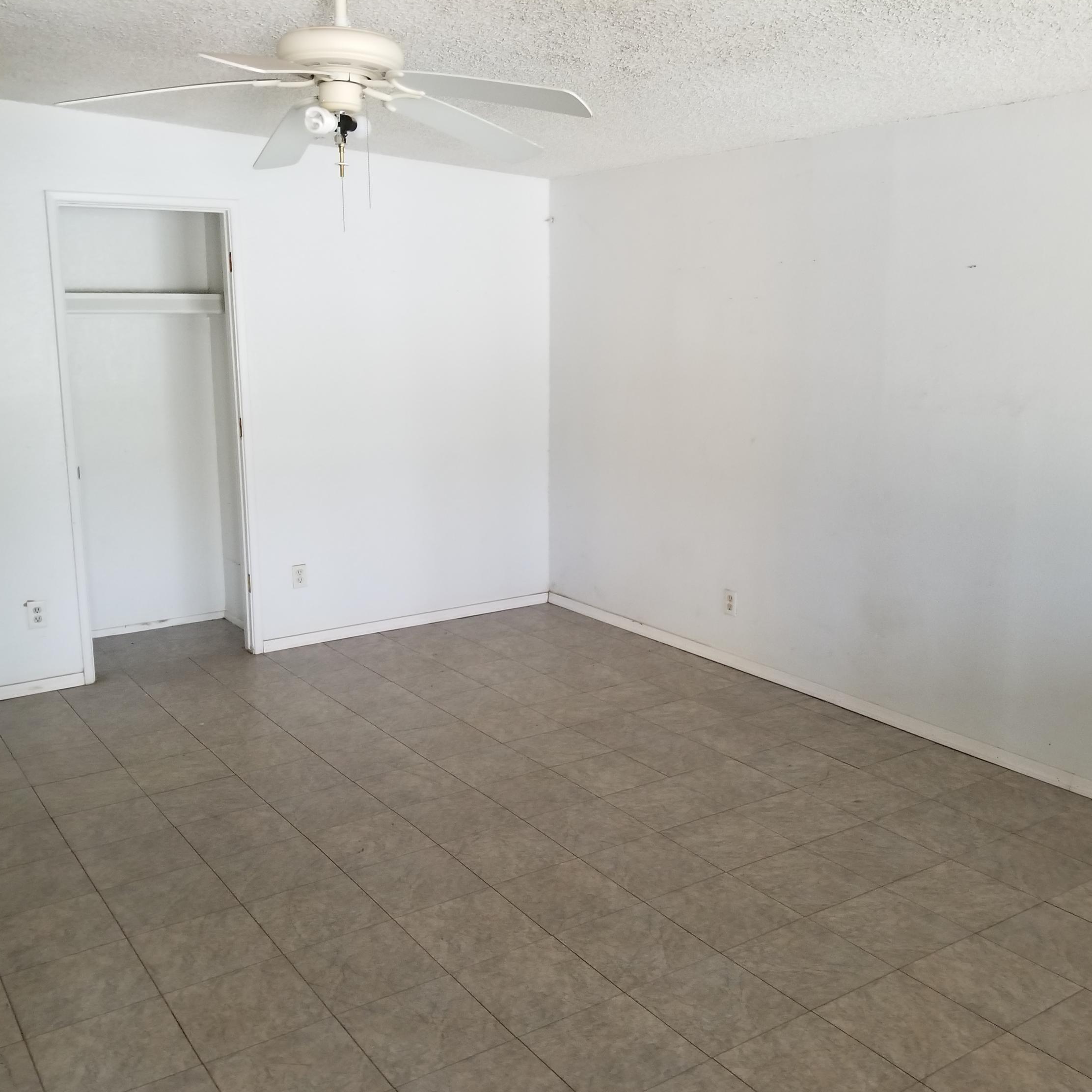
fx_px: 1106
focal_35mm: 31
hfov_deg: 52.5
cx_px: 575
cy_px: 547
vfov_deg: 52.5
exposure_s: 1/21
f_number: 1.7
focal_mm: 4.25
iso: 200
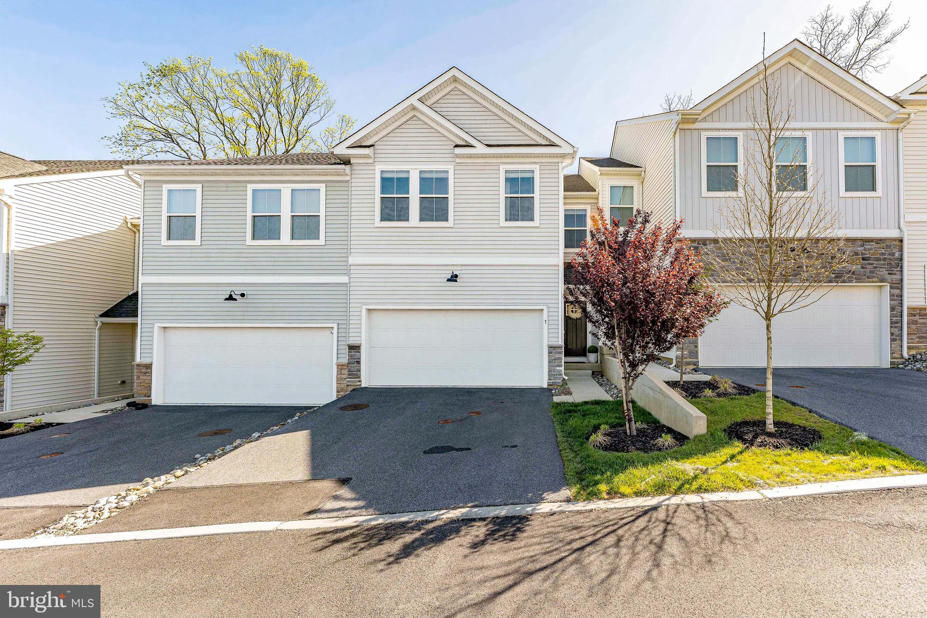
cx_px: 464
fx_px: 360
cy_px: 309
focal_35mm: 14
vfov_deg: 81.2
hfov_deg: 104.3
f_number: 6.3
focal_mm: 14
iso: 320
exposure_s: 1/500
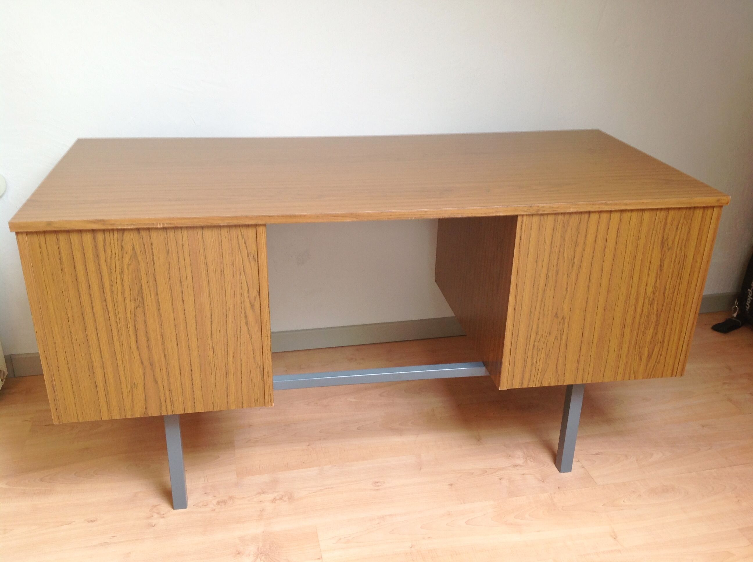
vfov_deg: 40.6
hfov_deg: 52.7
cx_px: 376
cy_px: 281
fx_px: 760
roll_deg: -1.0
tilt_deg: -26.2
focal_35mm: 35
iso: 50
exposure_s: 1/17
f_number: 2.4
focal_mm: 4.28
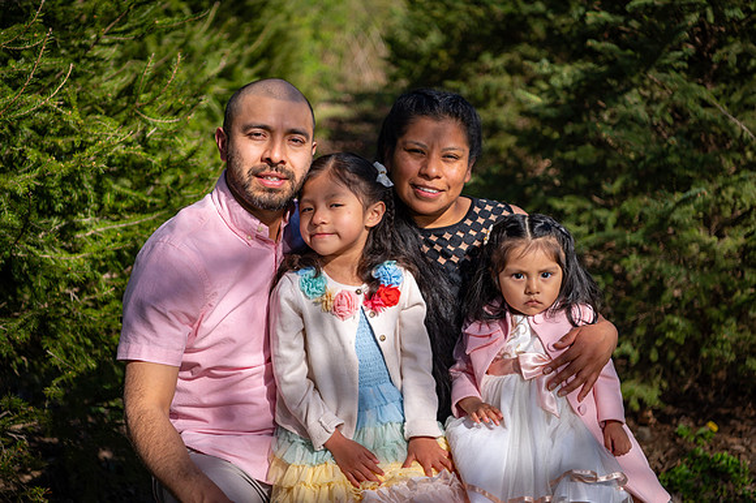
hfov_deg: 32.4
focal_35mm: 62
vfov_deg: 21.9
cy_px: 252
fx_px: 1301
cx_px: 378
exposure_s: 1/4000
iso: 200
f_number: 2.8
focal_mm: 62
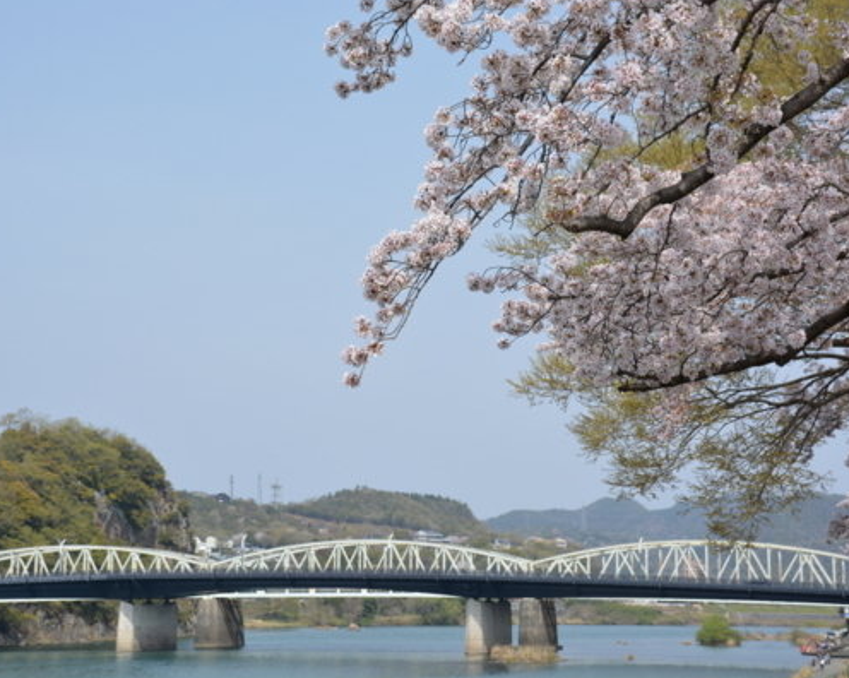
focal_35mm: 75
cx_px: 411
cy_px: 337
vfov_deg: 20.4
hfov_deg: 25.4
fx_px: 1883
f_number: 8
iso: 100
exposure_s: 1/250
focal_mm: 44
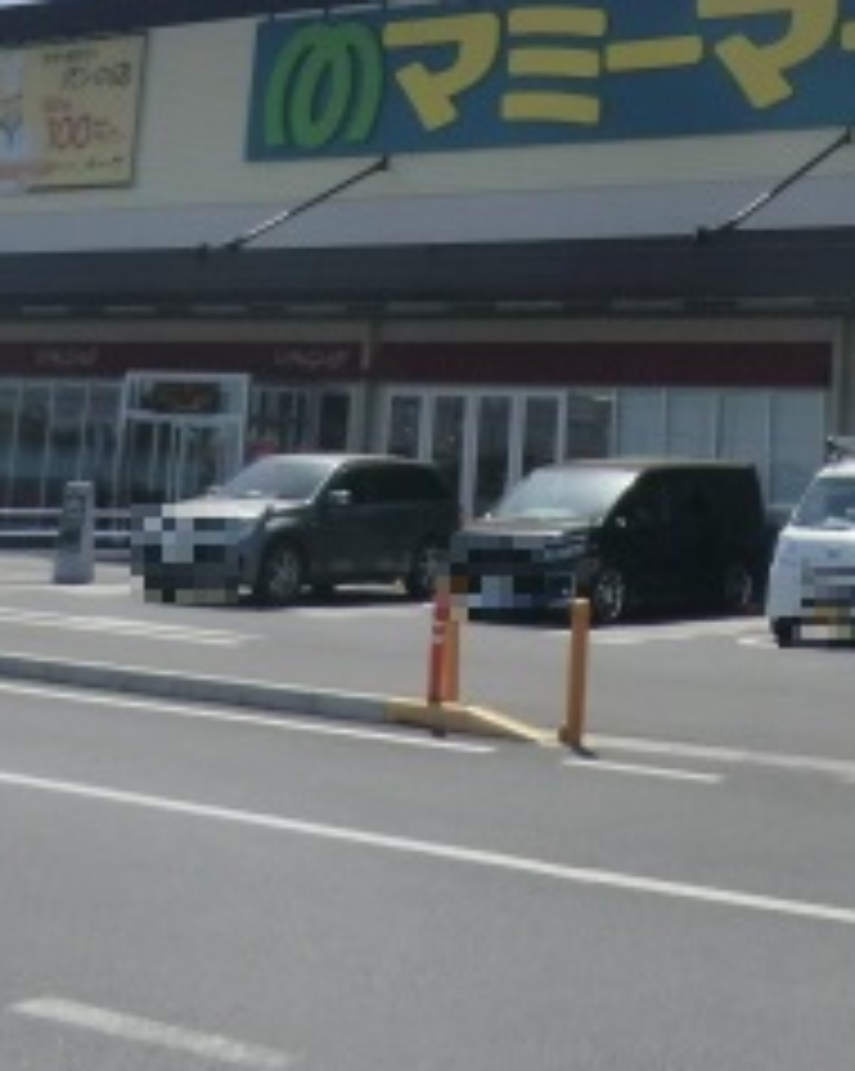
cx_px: 742
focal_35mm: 63
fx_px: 1995
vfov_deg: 28.7
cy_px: 72
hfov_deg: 23.6
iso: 80
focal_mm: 4.3
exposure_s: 1/500
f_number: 7.5
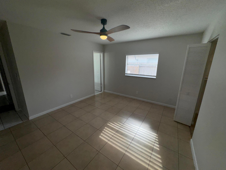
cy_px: 85
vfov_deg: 85.7
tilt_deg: -14.6
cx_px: 113
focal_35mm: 14
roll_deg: -0.6
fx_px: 91
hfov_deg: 102.1
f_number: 2.2
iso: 32
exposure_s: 1/285
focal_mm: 2.22
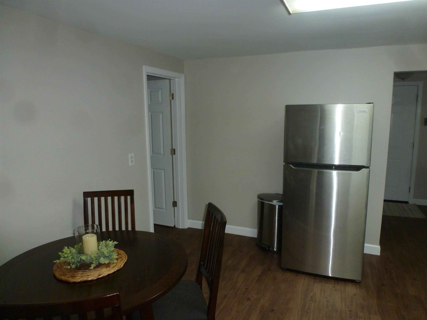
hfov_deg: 71.6
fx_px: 296
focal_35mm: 24
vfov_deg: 56.8
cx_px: 214
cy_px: 160
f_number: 3.3
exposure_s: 1/60
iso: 320
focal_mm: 4.3
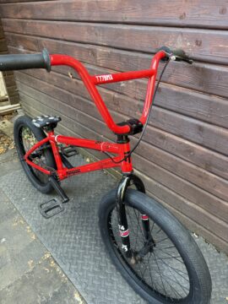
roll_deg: -0.2
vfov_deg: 71.6
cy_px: 152
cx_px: 114
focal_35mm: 24
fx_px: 211
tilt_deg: -33.2
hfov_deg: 56.8
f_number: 1.78
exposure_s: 1/75
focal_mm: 6.76
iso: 200
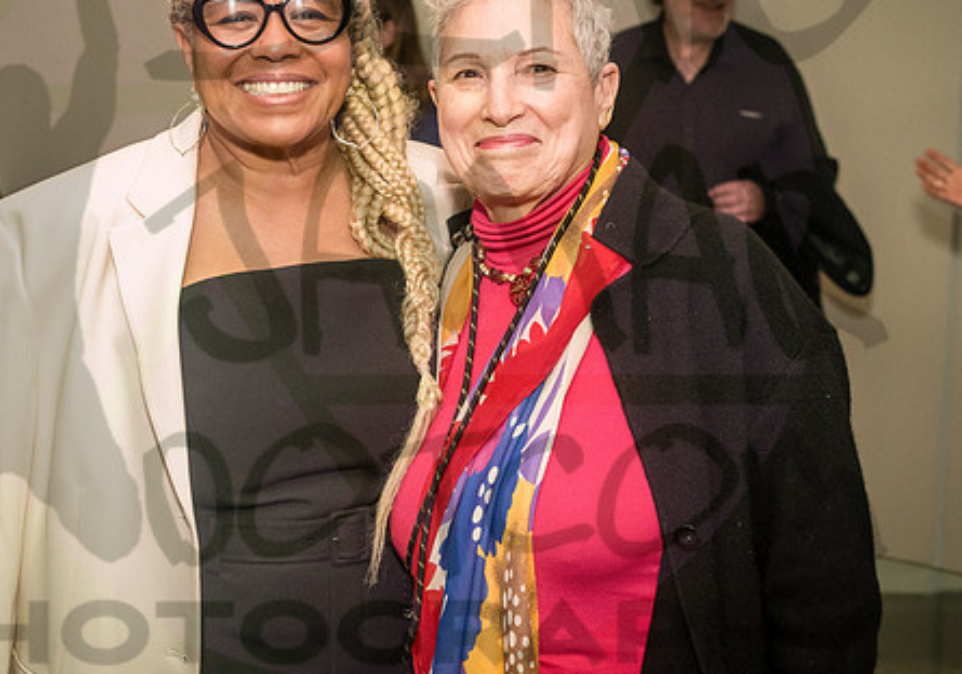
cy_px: 320
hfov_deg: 34.5
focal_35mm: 57
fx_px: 1548
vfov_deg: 24.6
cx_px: 410
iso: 3200
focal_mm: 35
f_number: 4
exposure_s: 1/200
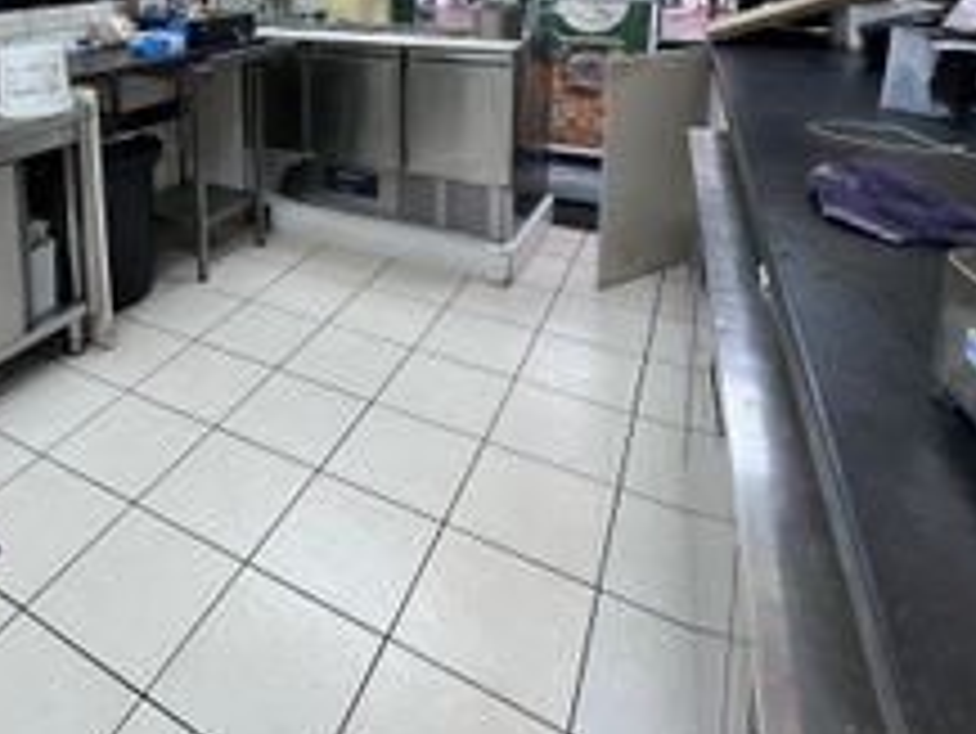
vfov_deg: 50.2
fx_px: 677
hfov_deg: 67.8
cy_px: 68
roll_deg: +2.8
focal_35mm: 24
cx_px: 265
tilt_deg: -9.0
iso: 64
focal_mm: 1.57
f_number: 1.8
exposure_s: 1/100
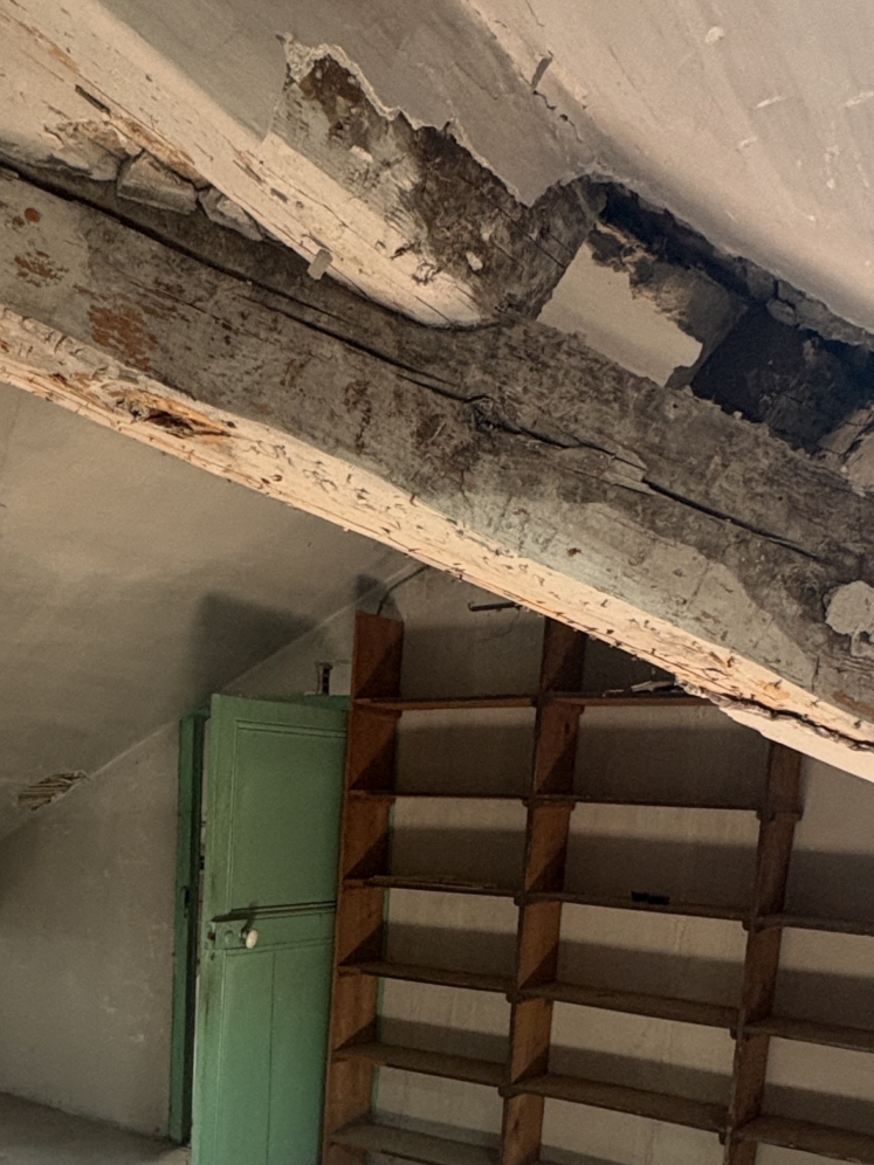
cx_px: 242
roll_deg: -2.7
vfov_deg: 47.8
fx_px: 1212
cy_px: 970
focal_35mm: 36
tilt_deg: -7.9
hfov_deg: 38.8
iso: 400
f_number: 2.2
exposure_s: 1/60
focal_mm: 2.22
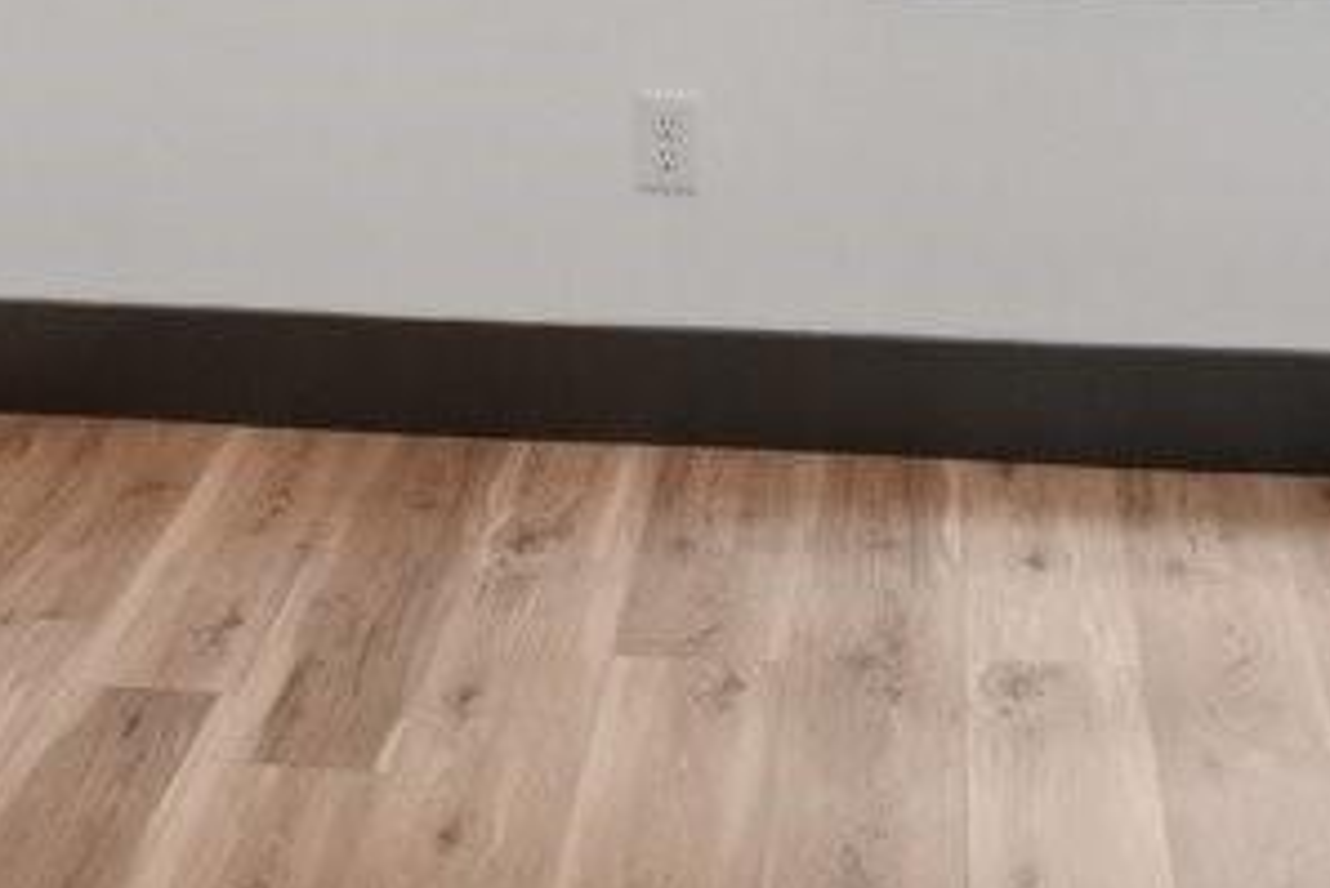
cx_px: 116
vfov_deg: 12.4
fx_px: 3807
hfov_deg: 19.4
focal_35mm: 103
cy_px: -614
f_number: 8
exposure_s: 1/30
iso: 125
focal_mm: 10
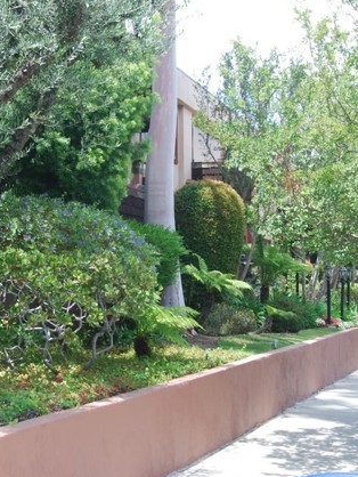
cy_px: 238
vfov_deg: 36.2
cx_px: 97
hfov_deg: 27.2
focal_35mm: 53
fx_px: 730
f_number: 11
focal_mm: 24
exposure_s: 1/25
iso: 100
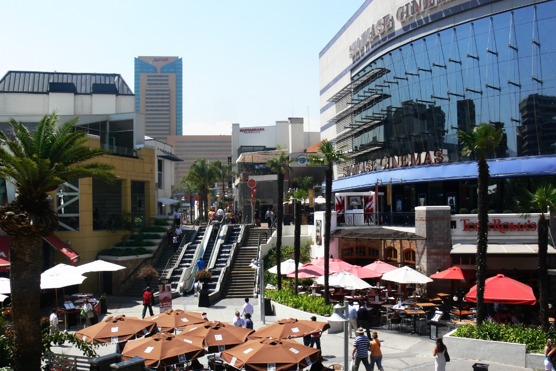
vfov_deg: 35.9
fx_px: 571
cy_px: 206
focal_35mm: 37
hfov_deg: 51.9
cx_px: 282
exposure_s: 1/160
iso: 80
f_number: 5.6
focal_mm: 7.4
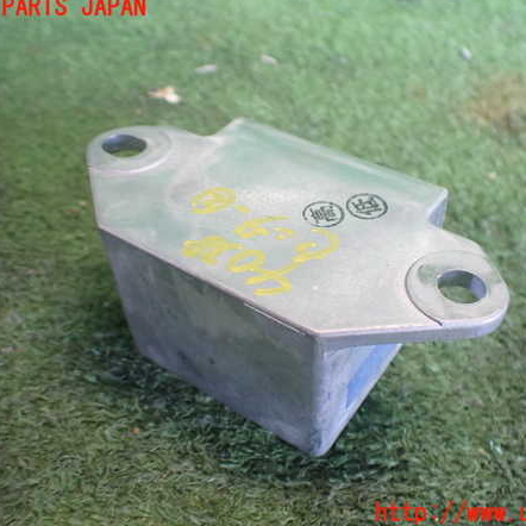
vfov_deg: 46.0
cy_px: 261
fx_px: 619
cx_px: 287
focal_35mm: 36
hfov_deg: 46.0
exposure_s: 1/100
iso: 800
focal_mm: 5.4
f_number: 2.3
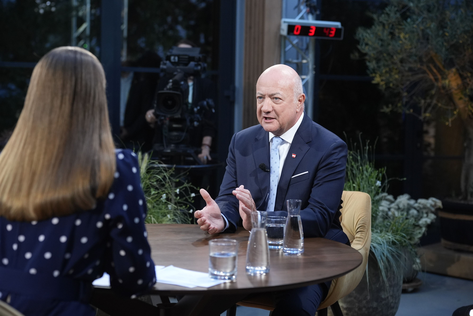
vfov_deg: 21.9
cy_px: 158
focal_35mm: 62
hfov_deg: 32.4
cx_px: 236
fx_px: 815
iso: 2500
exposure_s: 1/400
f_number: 3.2
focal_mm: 62
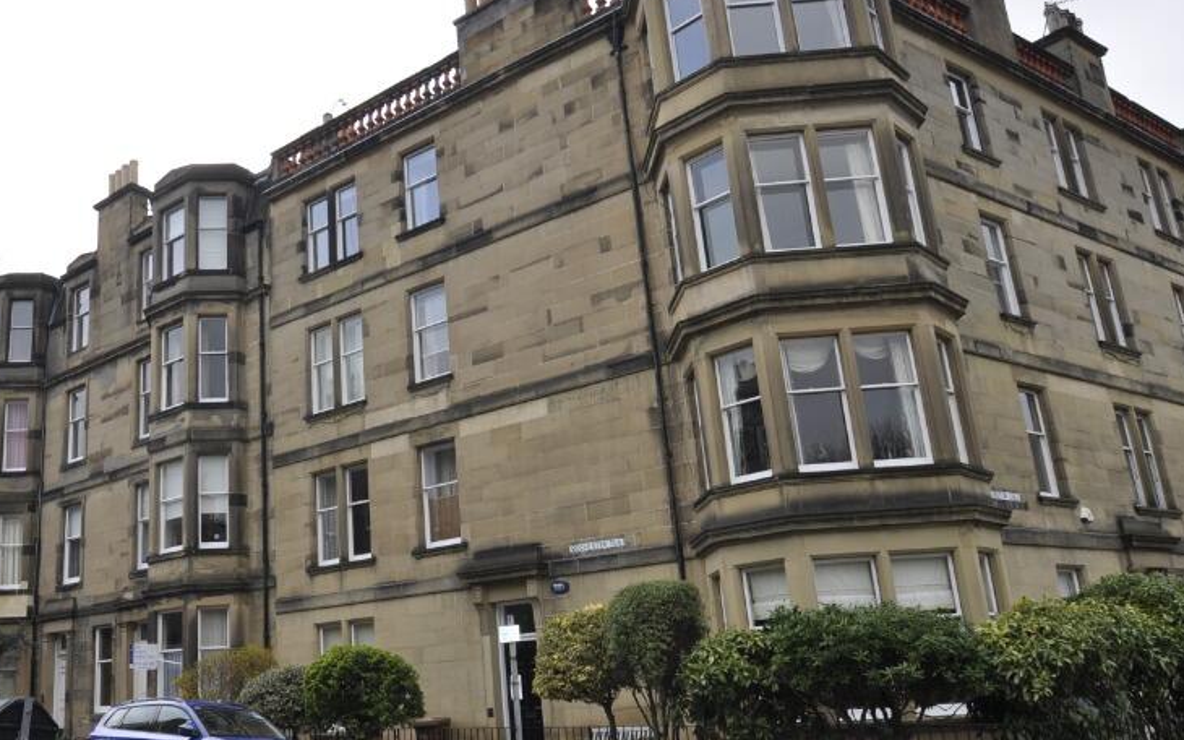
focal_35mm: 30
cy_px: 463
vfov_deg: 41.5
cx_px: 389
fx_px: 968
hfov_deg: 61.3
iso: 200
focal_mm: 14
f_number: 9
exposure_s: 1/200
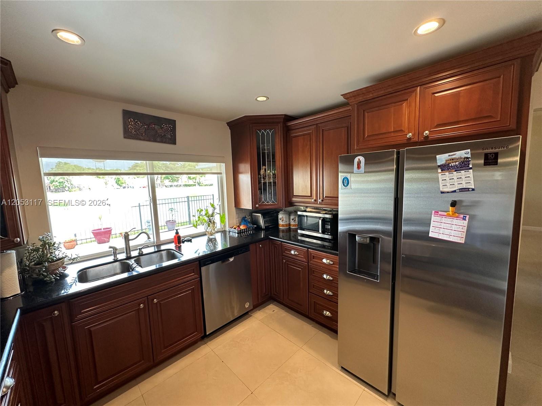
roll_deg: +1.5
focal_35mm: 14
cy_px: 203
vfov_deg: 85.7
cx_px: 271
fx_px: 219
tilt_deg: -6.6
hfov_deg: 102.1
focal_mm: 2.22
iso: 160
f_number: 2.2
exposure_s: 1/99
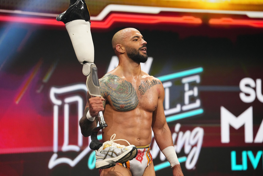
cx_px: 132
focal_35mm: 131
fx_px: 957
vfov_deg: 10.5
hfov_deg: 15.6
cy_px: 88
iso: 6400
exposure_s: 1/1250
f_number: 3.5
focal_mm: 131
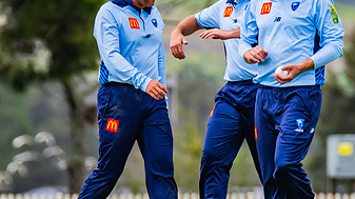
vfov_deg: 0.9
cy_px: 96
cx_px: 258
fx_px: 12511
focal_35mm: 1330
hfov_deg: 1.6
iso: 800
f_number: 9
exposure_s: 1/1250
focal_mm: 600
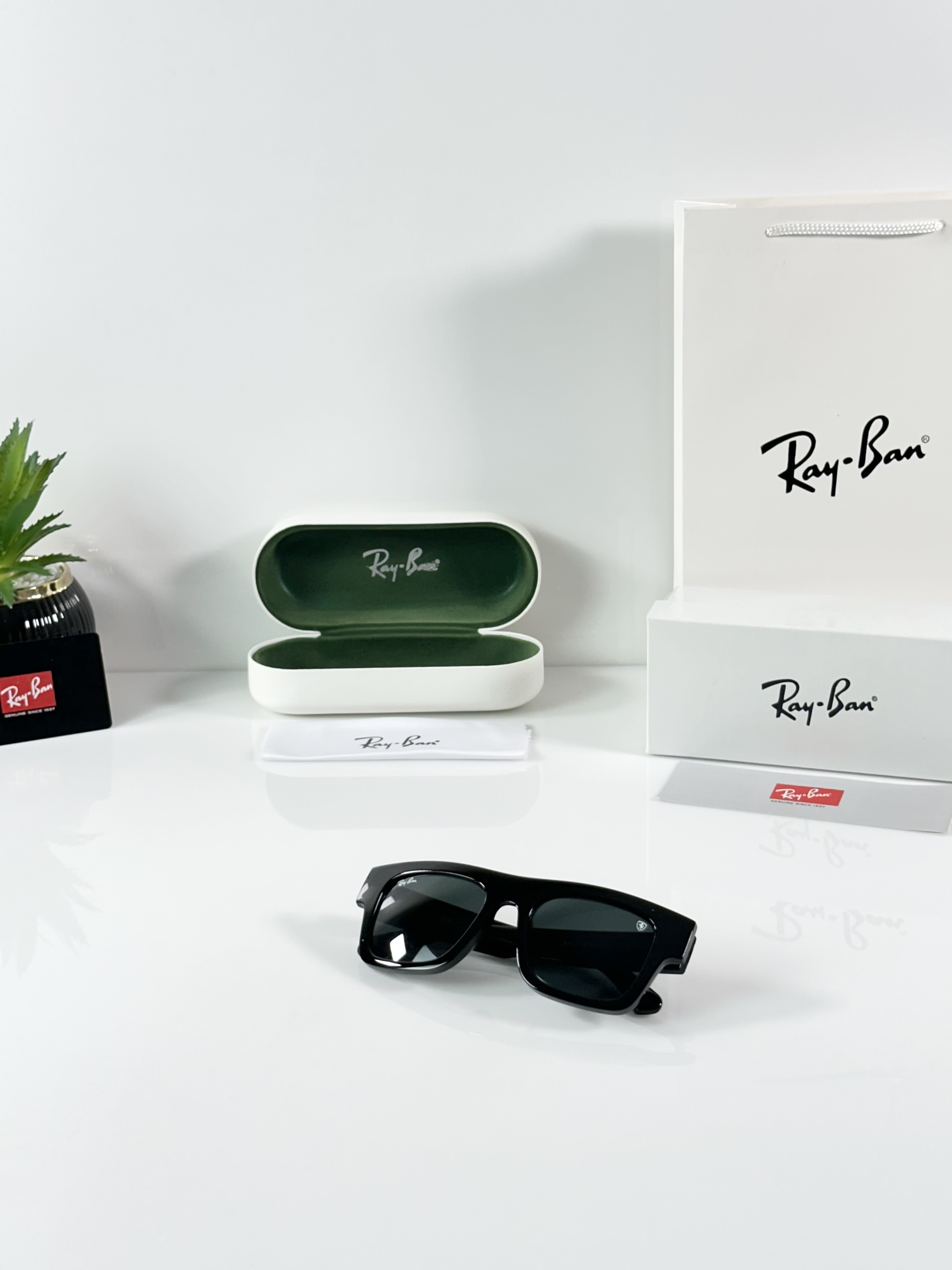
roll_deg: +1.1
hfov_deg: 26.6
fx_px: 2017
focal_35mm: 55
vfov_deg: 34.9
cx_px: 485
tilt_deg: -16.8
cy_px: 571
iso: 64
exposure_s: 1/100
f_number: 1.78
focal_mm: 6.86
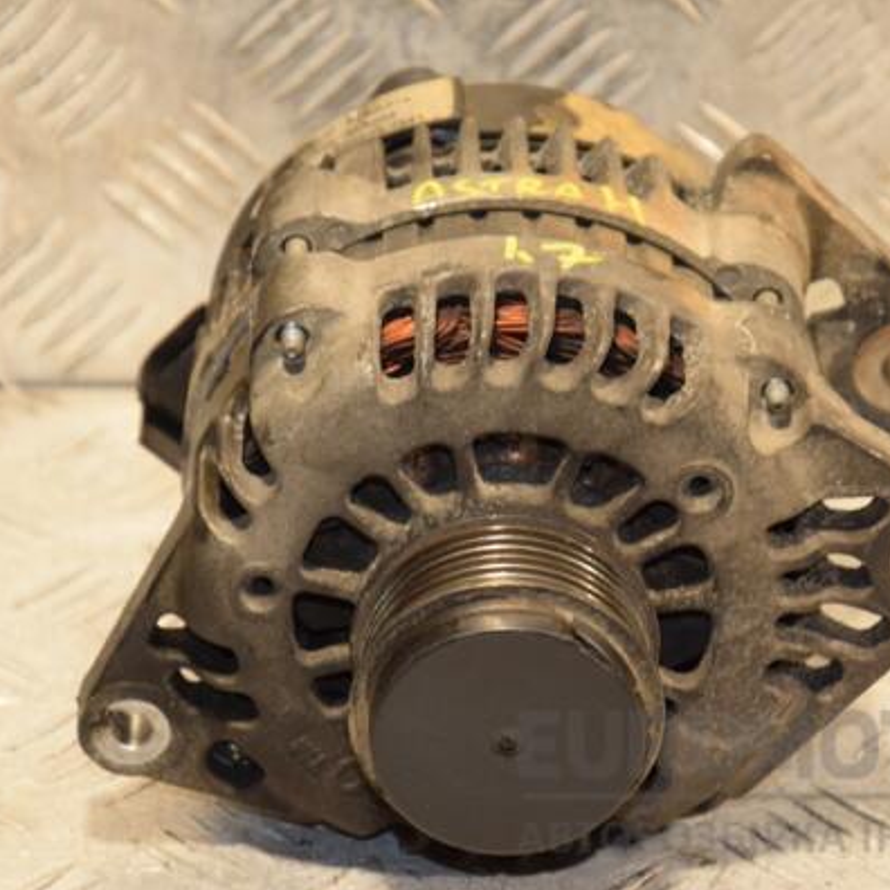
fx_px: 5895
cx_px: 474
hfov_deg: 8.6
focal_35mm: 203
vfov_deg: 8.6
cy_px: 445
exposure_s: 1/100
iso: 800
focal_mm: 105
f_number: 5.6
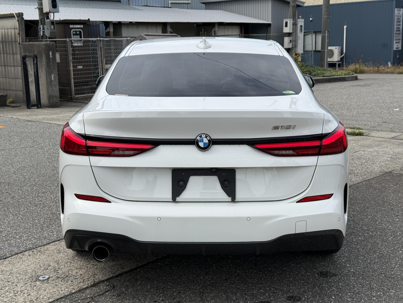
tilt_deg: -10.5
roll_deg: +1.6
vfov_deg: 30.3
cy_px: 152
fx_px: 559
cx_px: 202
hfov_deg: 39.7
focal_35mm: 48
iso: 64
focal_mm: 6.76
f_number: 1.78
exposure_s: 1/4329
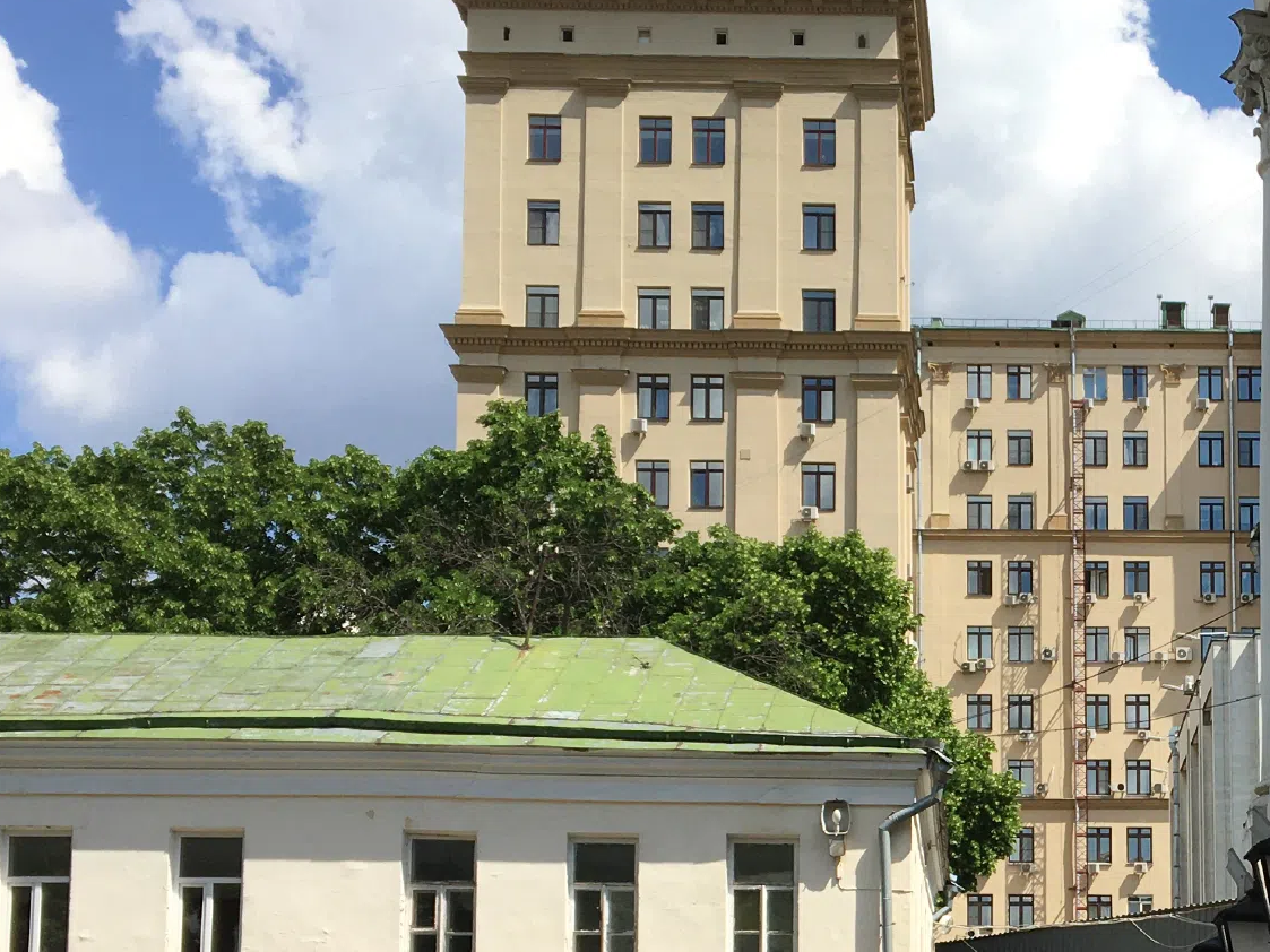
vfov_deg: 22.9
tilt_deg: +7.8
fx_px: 2274
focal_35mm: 62
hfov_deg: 29.9
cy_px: 893
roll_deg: +0.4
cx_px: 1137
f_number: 2.2
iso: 25
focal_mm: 4.15
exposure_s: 1/1748
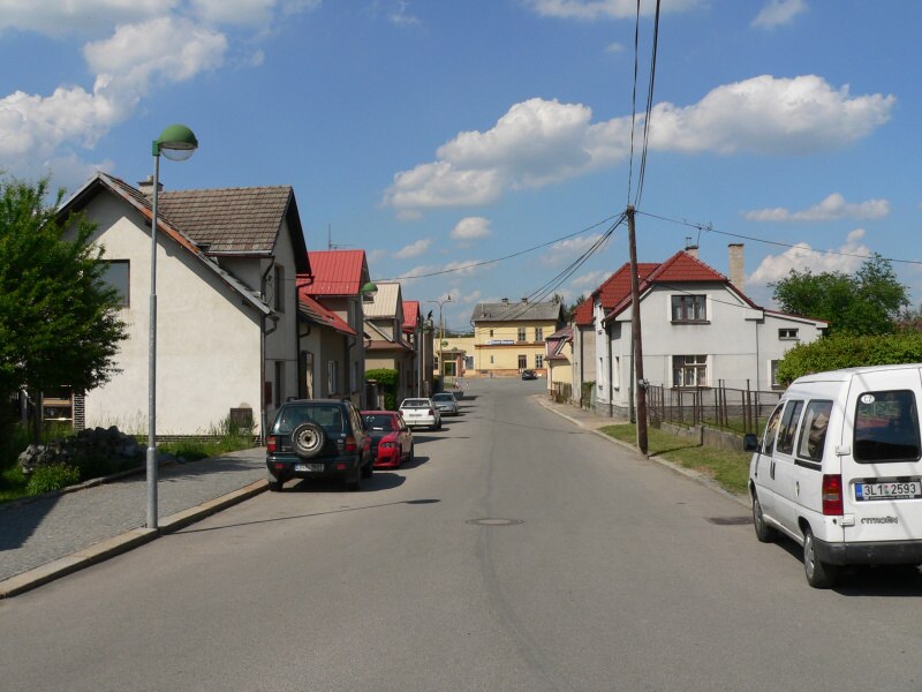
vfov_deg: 39.7
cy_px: 346
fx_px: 959
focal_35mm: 36
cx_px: 461
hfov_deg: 51.4
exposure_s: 1/500
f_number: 5.6
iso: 80
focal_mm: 6
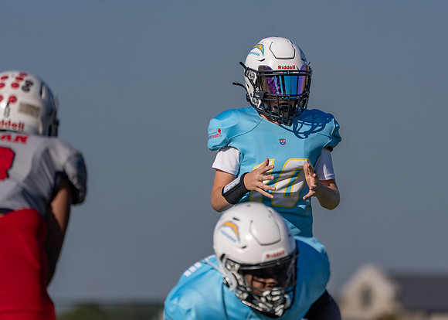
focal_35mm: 461
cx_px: 263
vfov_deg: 3.1
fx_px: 5868
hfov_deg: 4.4
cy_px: 145
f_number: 5.6
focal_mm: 400
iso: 250
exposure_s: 1/3200
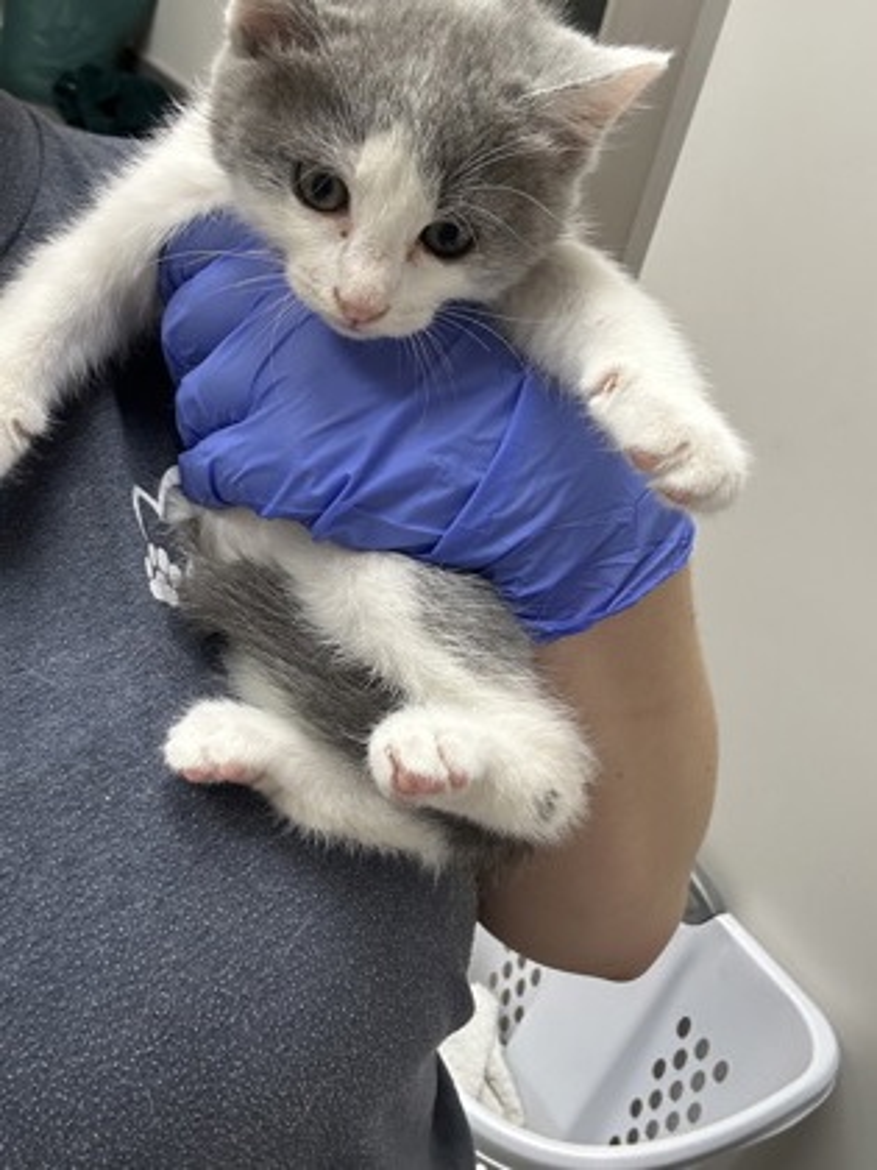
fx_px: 1013
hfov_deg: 46.8
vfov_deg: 60.0
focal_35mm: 30
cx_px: 438
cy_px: 585
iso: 64
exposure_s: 1/60
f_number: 1.9
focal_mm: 2.69
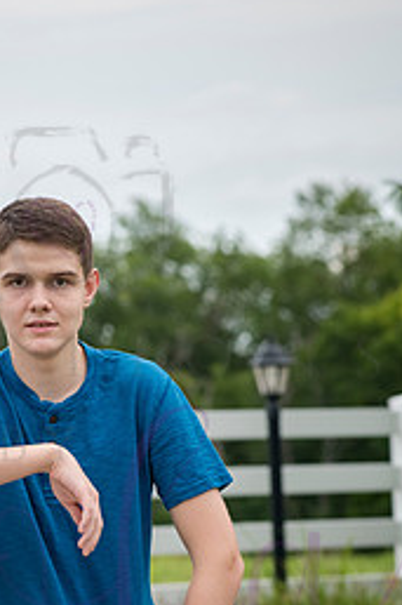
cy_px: 440
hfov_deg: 7.0
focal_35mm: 196
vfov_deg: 10.5
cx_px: 71
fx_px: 3287
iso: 640
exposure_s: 1/640
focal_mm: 112
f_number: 5.6
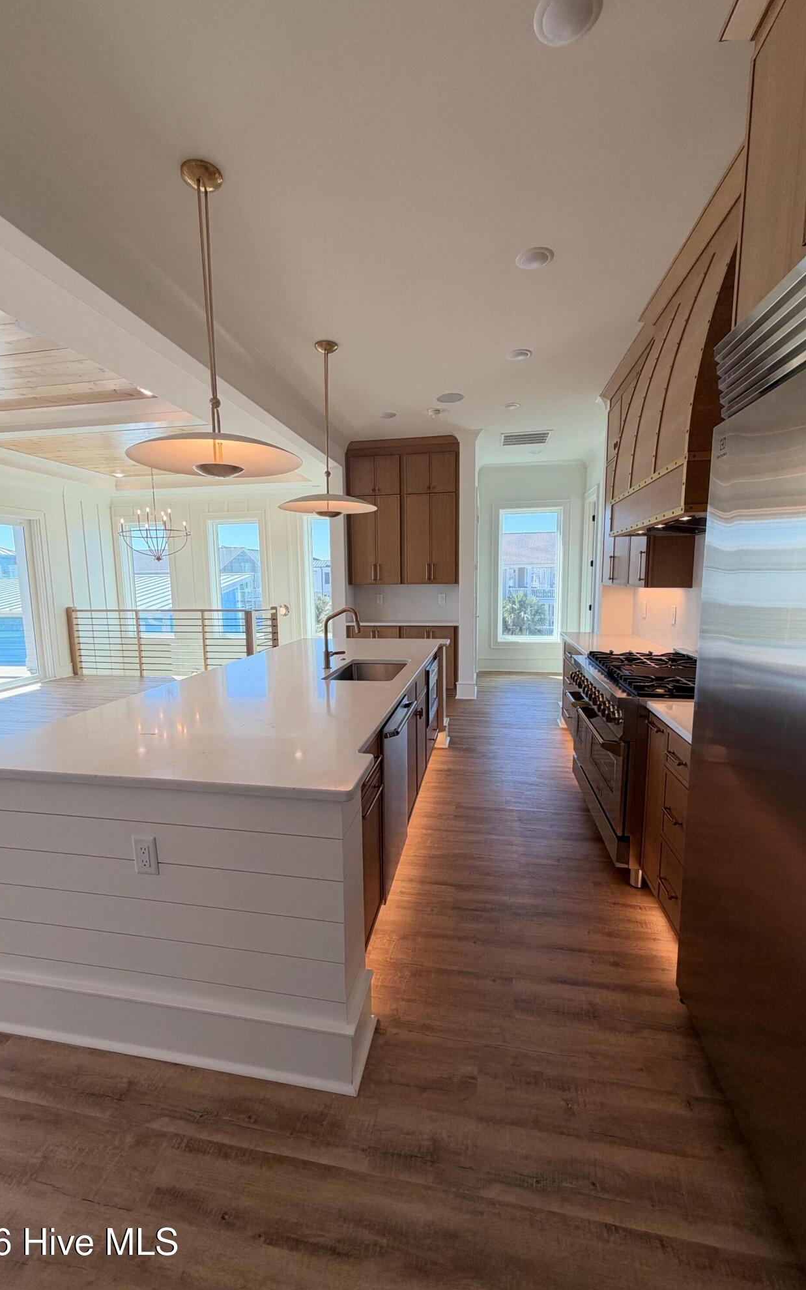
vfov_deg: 101.5
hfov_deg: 74.8
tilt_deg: -7.5
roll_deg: +1.3
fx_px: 527
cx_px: 389
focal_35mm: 15
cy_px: 650
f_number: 2.2
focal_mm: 2.22
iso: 50
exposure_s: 1/164
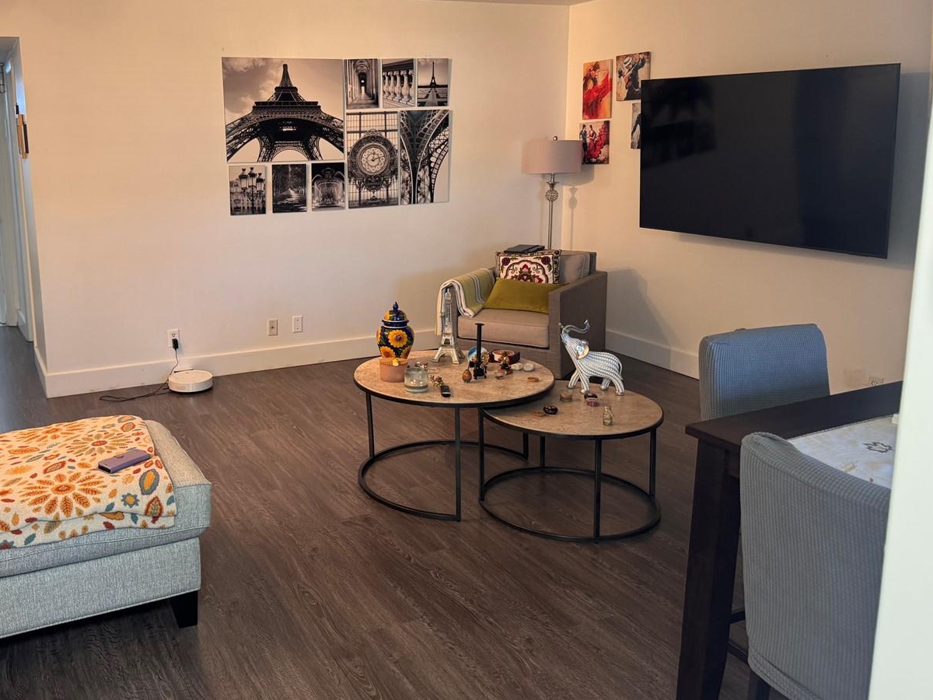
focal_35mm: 32
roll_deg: +0.7
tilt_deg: -12.1
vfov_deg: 44.0
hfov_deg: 56.0
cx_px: 340
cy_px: 295
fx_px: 862
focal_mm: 6.76
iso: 200
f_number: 1.78
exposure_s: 1/60
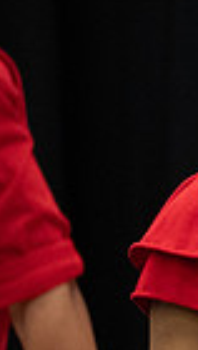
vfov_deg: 2.4
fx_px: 8259
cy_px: 185
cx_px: 662
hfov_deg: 1.4
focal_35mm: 887
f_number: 6.3
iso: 8000
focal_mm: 205
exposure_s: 1/125
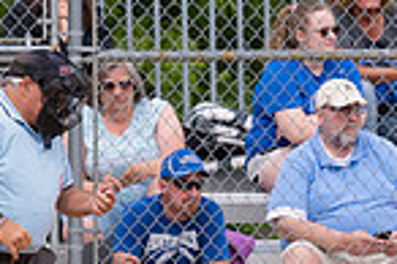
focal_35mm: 1194
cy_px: 114
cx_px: 672
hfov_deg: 1.7
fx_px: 13152
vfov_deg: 1.1
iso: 320
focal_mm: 200
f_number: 5.6
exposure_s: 1/1600
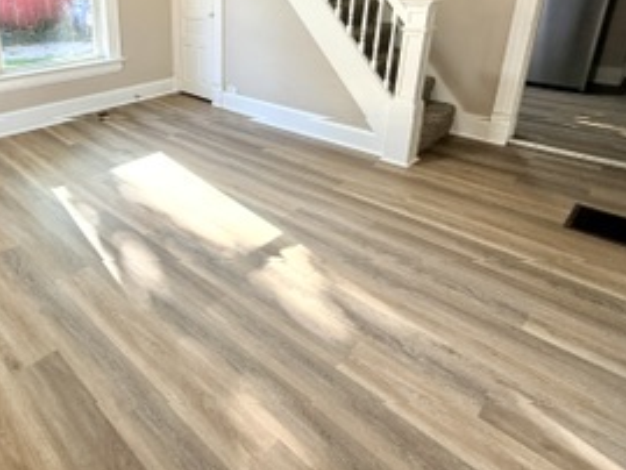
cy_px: 121
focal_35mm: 25
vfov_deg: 52.6
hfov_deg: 67.2
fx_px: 452
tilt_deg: -17.8
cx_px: 202
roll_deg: +0.6
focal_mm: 2.22
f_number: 2.2
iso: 100
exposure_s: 1/99
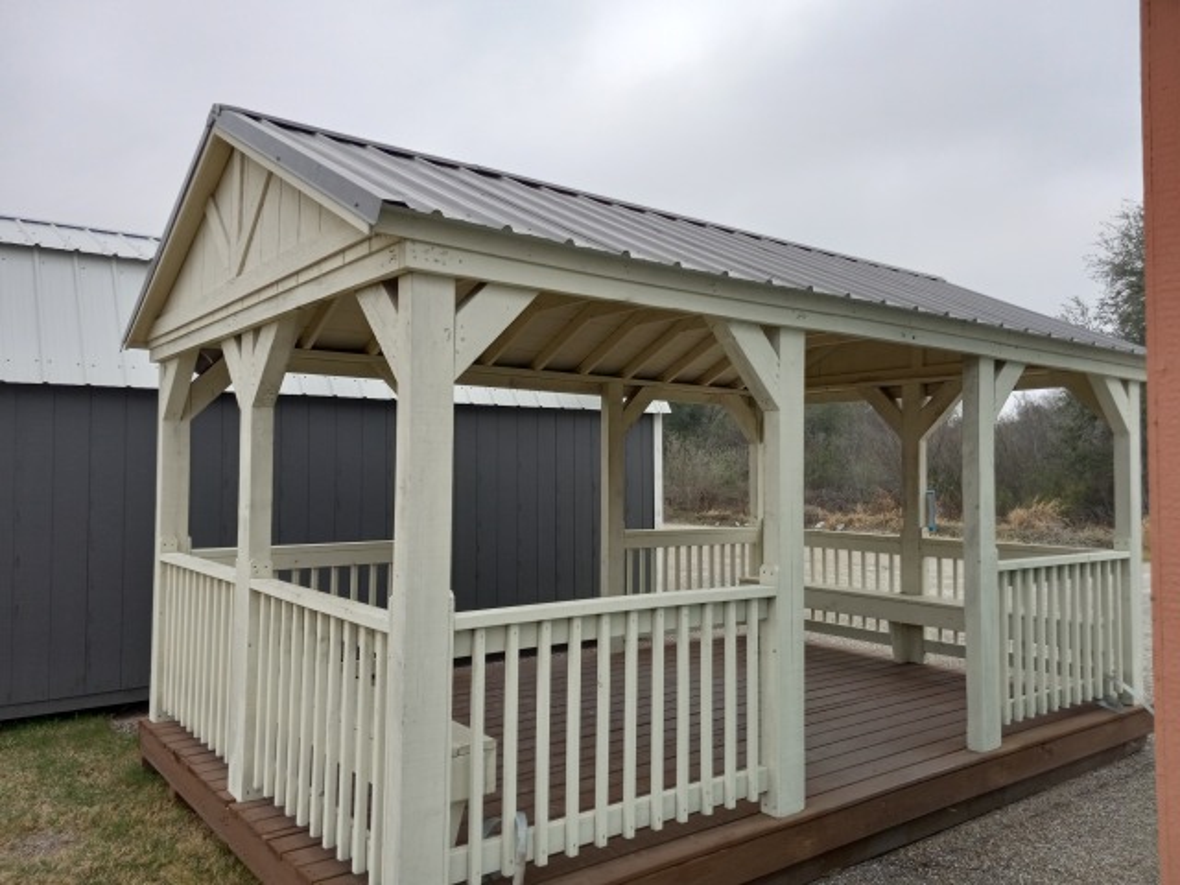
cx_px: 590
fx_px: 920
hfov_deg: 65.3
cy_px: 442
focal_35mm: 27
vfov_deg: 51.4
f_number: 1.8
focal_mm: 3.94
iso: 40
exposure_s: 1/251
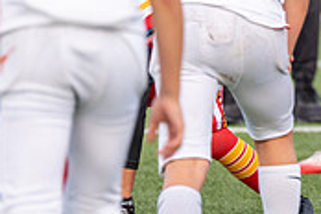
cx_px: 474
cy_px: -13
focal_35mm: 874
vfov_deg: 1.6
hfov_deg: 2.4
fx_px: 7793
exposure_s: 1/2500
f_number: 2.8
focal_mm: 200
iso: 400
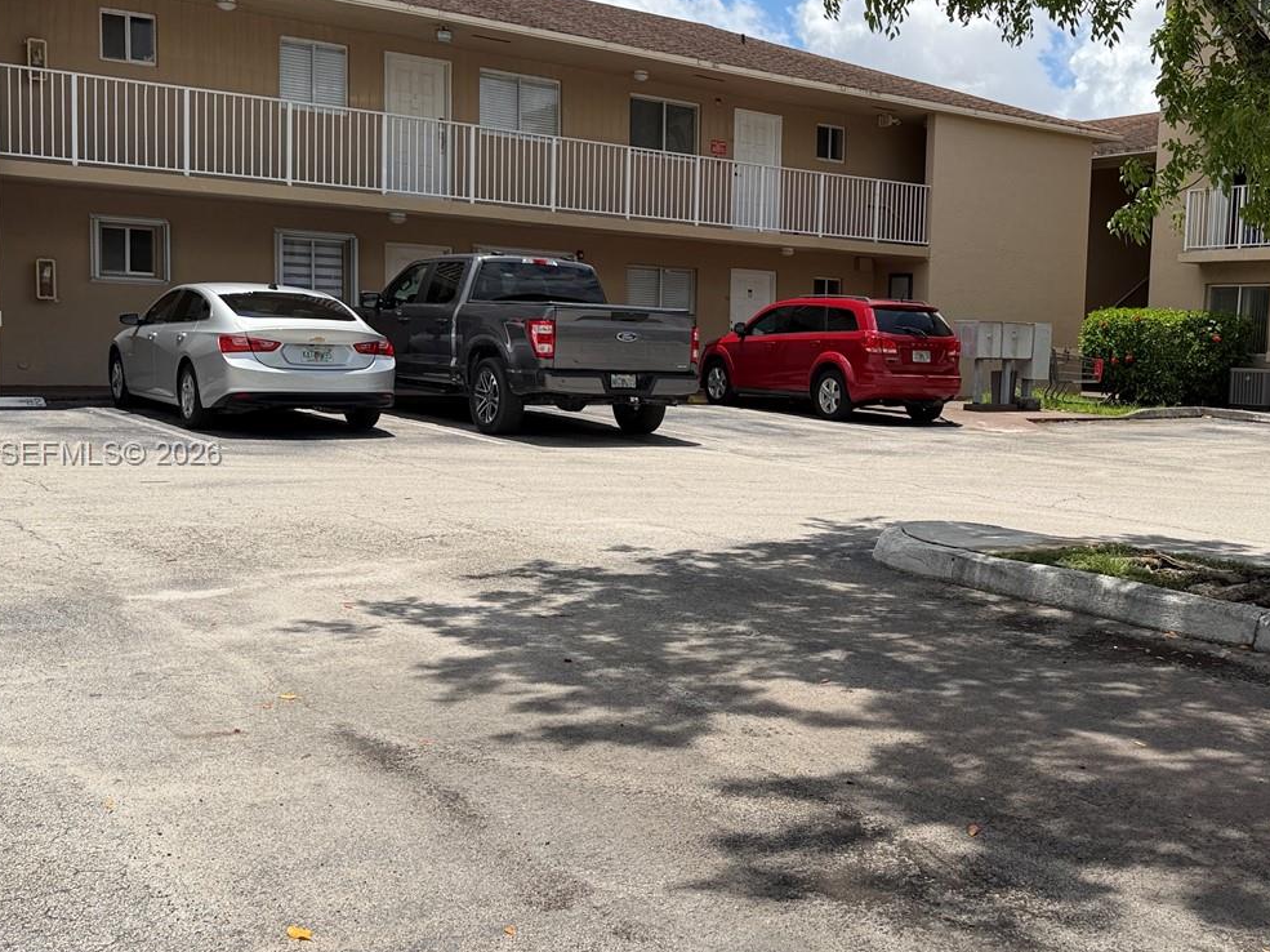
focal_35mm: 39
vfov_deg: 36.8
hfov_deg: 47.1
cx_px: 851
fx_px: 1430
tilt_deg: -5.0
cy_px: 455
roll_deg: -1.0
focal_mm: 6.76
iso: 80
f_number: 1.78
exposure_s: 1/5714
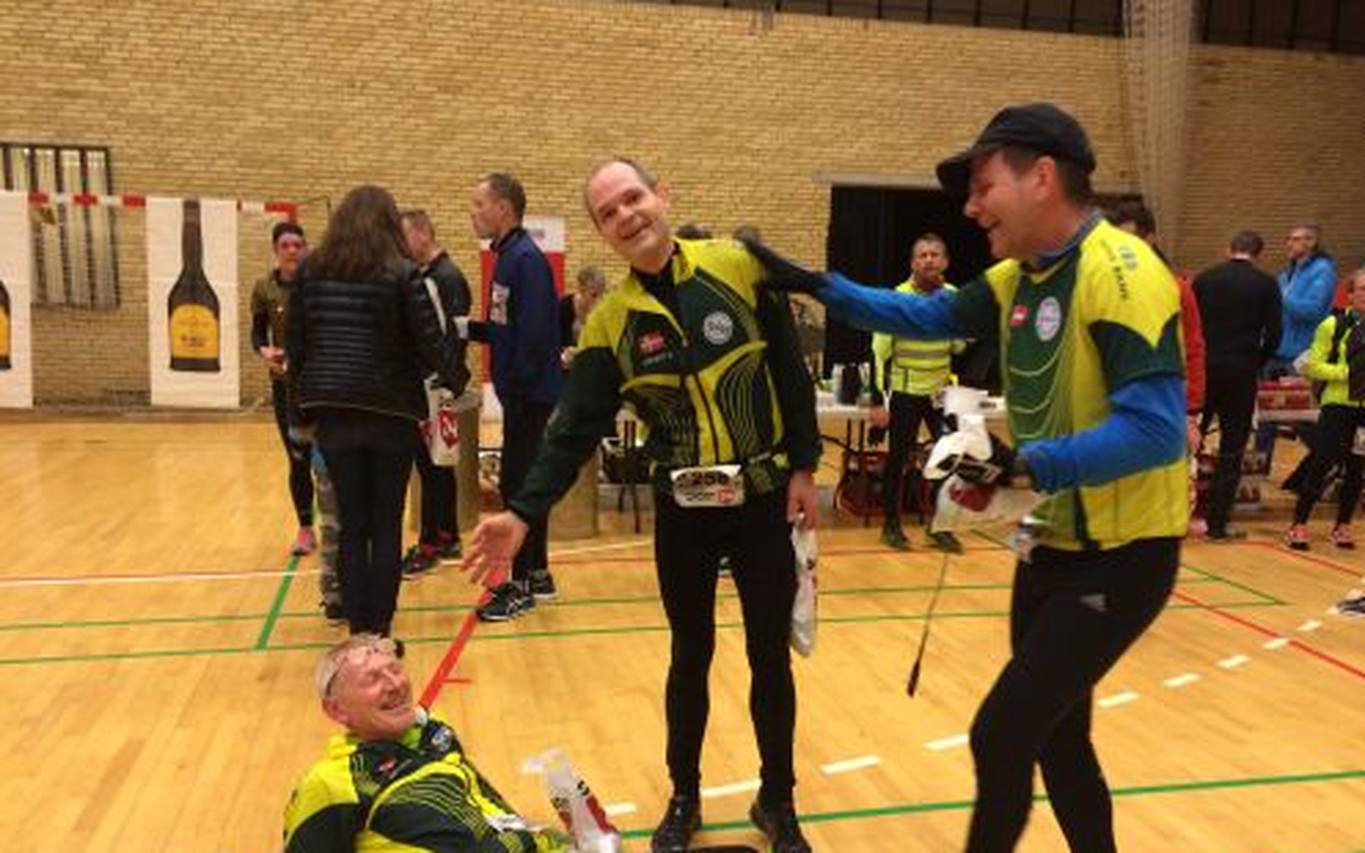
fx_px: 1153
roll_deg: +0.4
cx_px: 685
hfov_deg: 61.2
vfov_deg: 40.4
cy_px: 510
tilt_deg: -11.2
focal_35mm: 31
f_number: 2.2
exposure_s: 1/33
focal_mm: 4.15
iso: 200
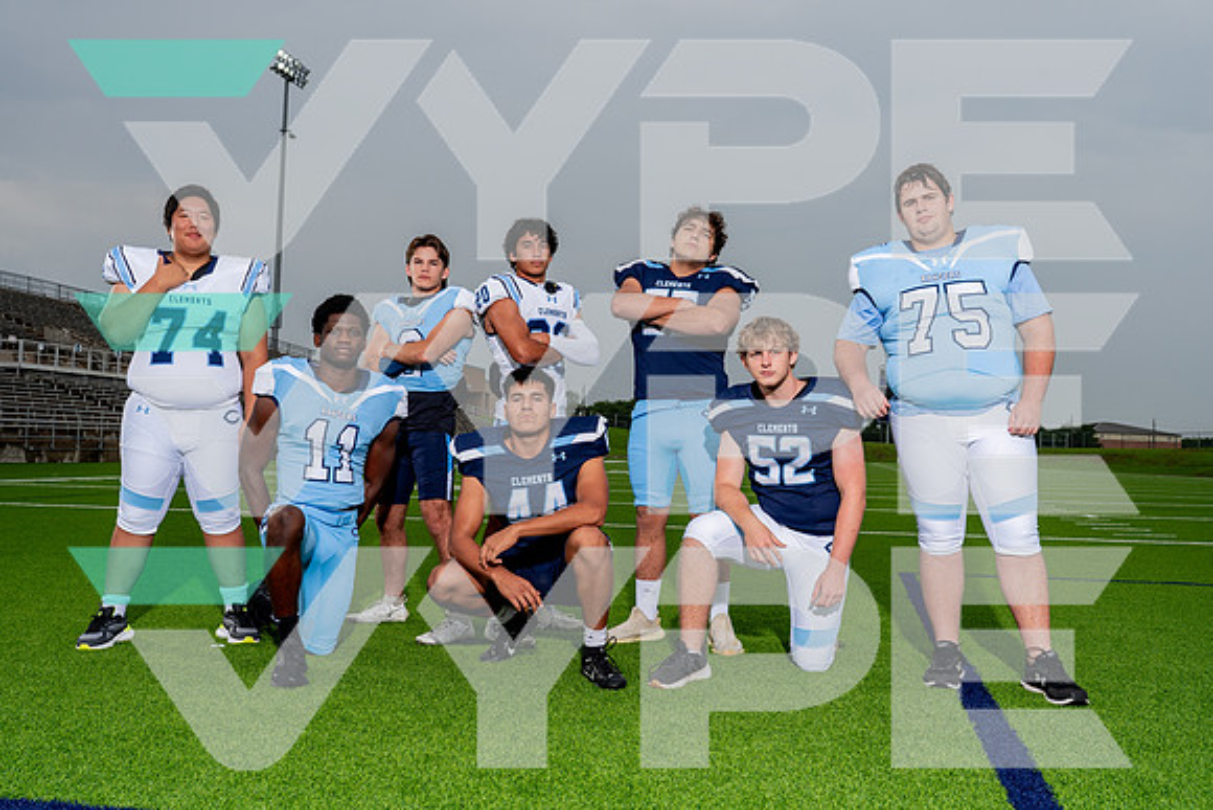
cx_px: 606
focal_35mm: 32
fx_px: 1078
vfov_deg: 41.1
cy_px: 405
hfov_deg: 58.7
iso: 160
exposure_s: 1/250
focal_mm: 32
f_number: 8
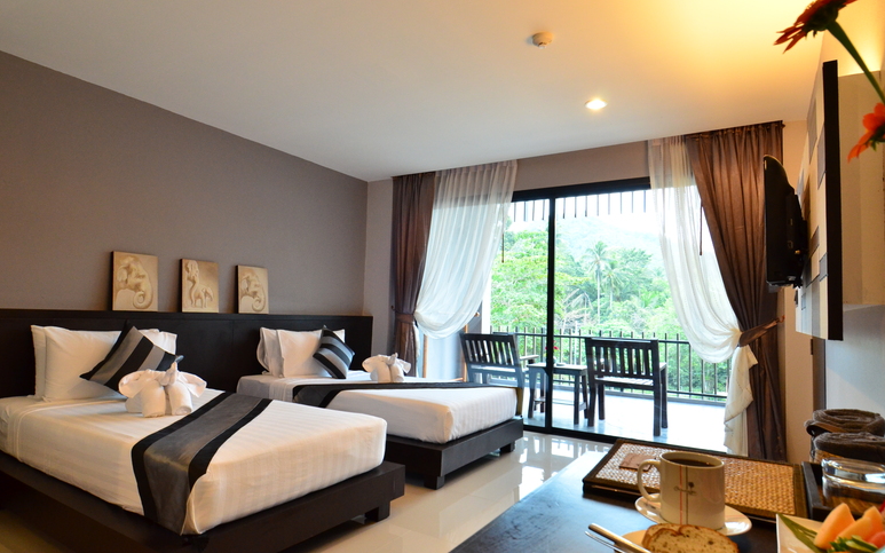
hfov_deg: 83.6
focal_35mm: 21
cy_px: 277
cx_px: 453
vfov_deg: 58.4
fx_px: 495
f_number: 8
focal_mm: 13
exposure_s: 1/20
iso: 1250
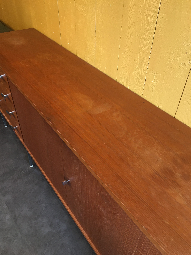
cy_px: 128
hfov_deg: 48.2
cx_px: 96
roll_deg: -2.8
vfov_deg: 61.7
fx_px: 213
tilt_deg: -41.0
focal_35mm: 29
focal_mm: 4.15
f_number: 2.2
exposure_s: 1/33
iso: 100
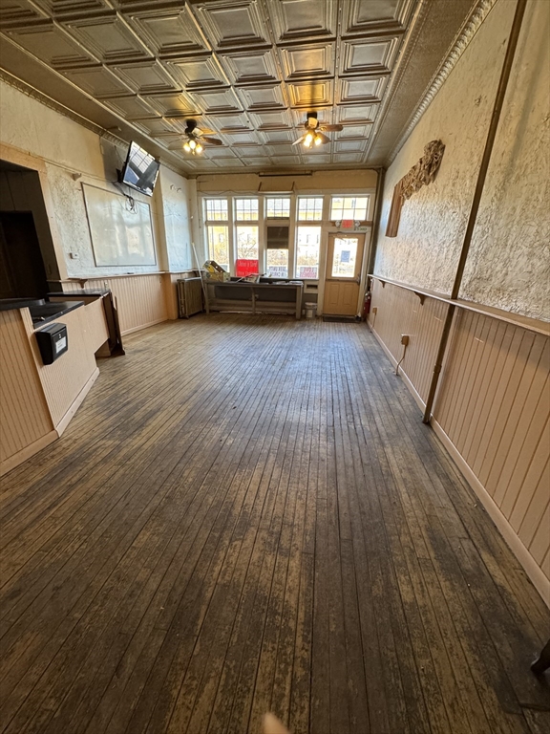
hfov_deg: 85.7
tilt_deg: -19.8
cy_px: 367
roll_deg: -1.8
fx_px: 297
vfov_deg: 102.1
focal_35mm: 14
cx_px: 275
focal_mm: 2.22
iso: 320
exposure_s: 1/120
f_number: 2.2
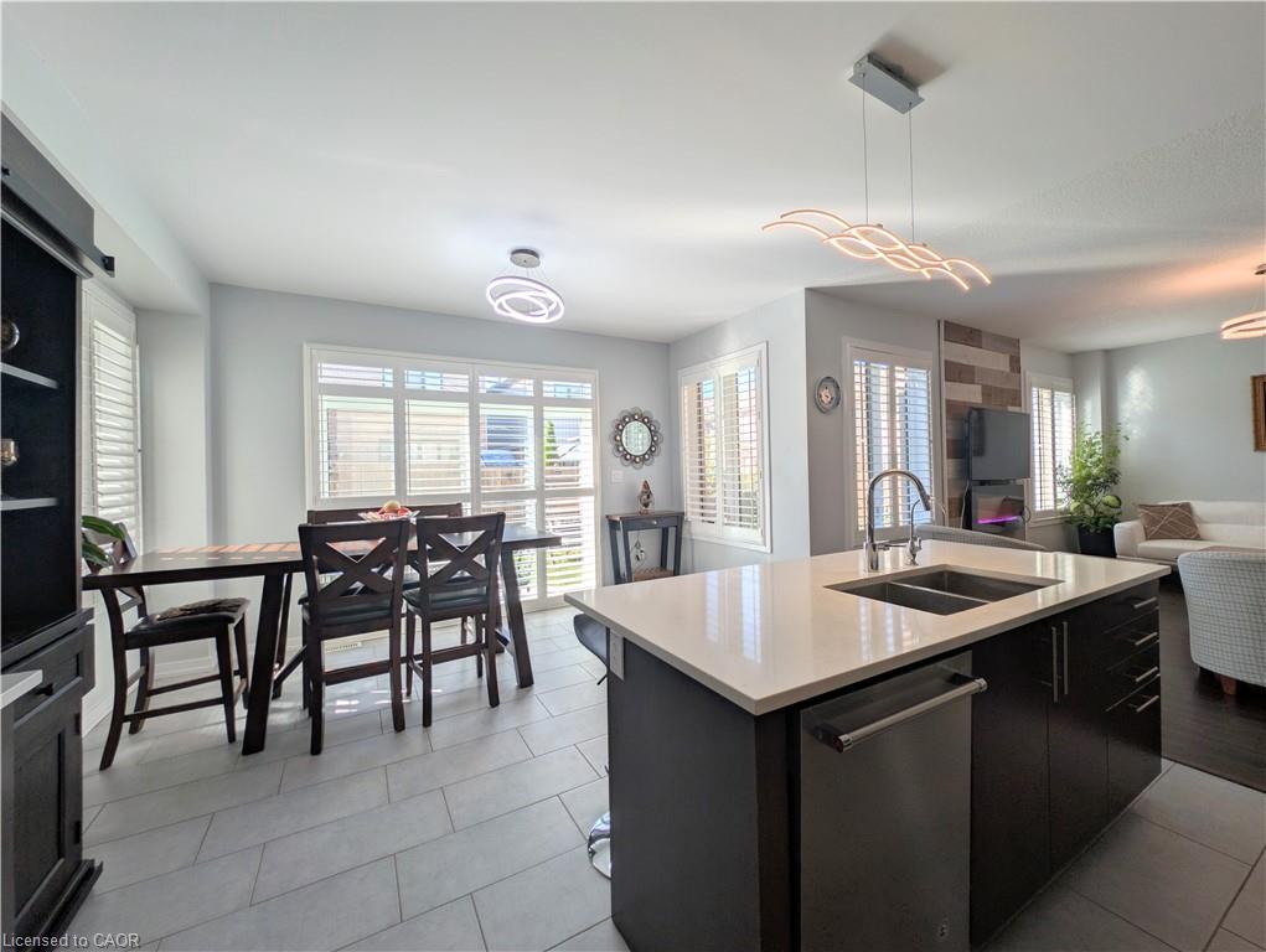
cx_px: 633
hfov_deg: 110.5
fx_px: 439
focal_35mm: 12
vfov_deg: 94.6
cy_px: 476
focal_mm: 2.23
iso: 42
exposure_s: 1/304
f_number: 1.95
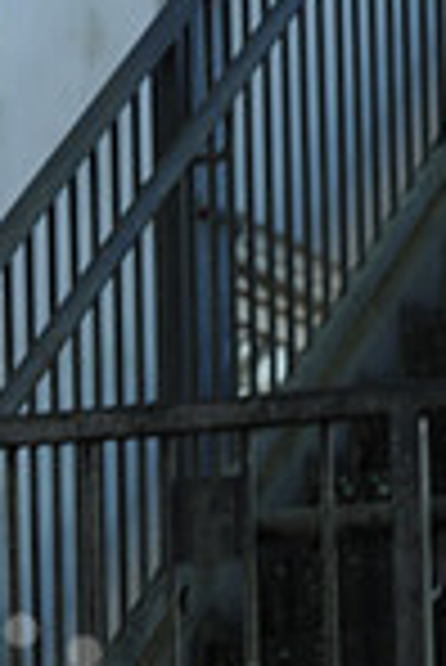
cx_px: -122
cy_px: 1134
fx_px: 7619
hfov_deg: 3.3
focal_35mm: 411
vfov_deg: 5.0
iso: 200
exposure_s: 1/100
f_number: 10
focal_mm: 105
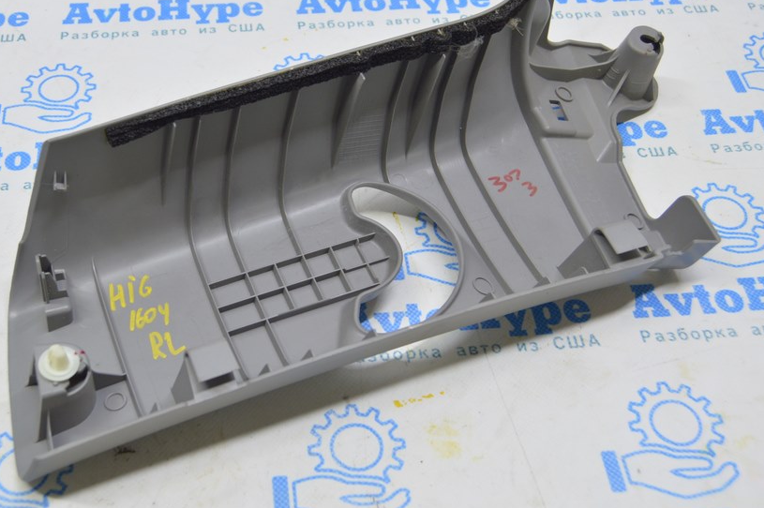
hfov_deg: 40.2
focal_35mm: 49
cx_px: 302
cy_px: 201
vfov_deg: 27.4
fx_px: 1039
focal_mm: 26
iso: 400
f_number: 5.6
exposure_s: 1/20
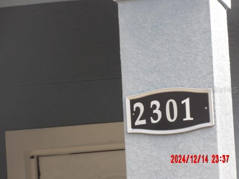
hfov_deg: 5.5
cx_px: 120
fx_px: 2506
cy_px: 90
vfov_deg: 4.1
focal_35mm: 363
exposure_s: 1/129
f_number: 4.8
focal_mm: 65.2
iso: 100
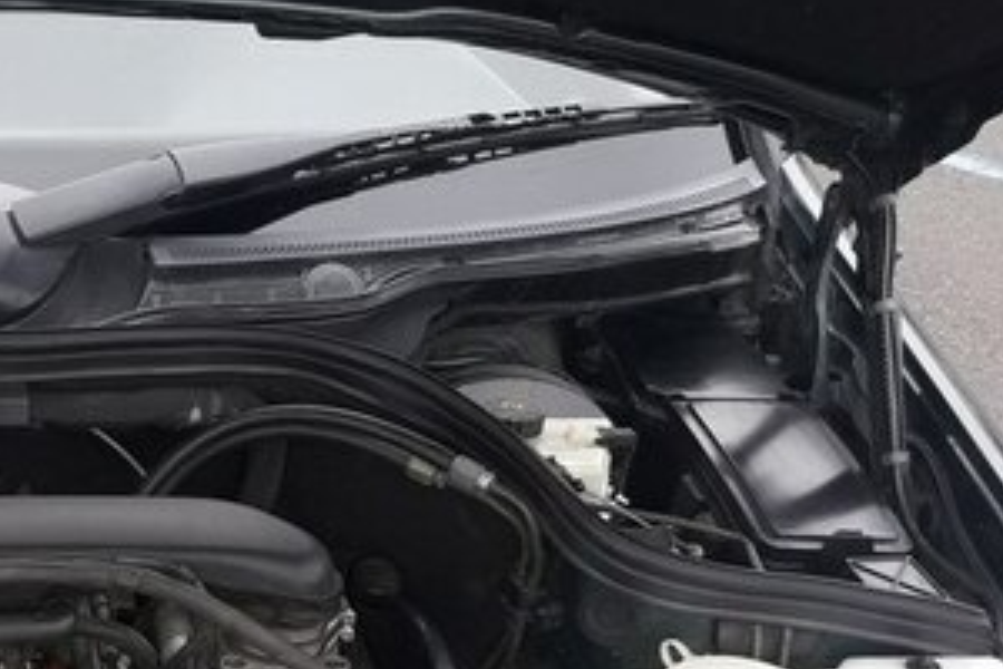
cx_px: -80
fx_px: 1783
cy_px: 754
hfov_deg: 28.7
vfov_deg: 20.2
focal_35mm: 64
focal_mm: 3.7
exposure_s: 1/50
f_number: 1.9
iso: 40
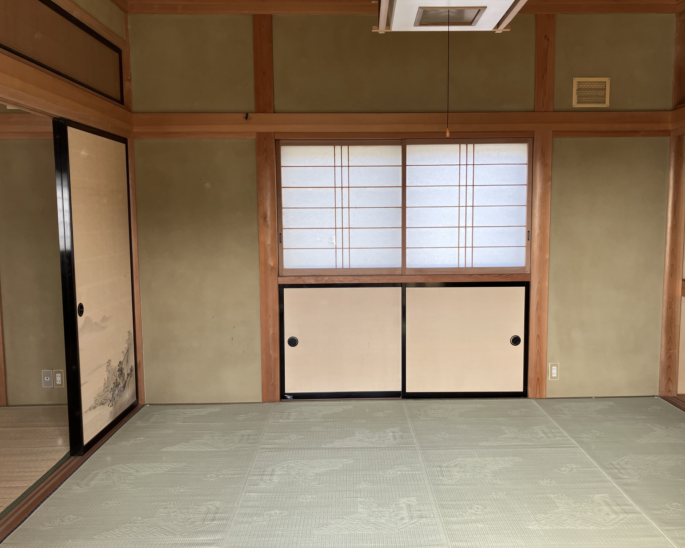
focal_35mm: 30
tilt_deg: -5.7
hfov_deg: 58.7
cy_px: 281
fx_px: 608
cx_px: 366
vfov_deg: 48.5
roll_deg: +0.3
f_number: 1.8
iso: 32
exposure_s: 1/121
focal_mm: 3.99
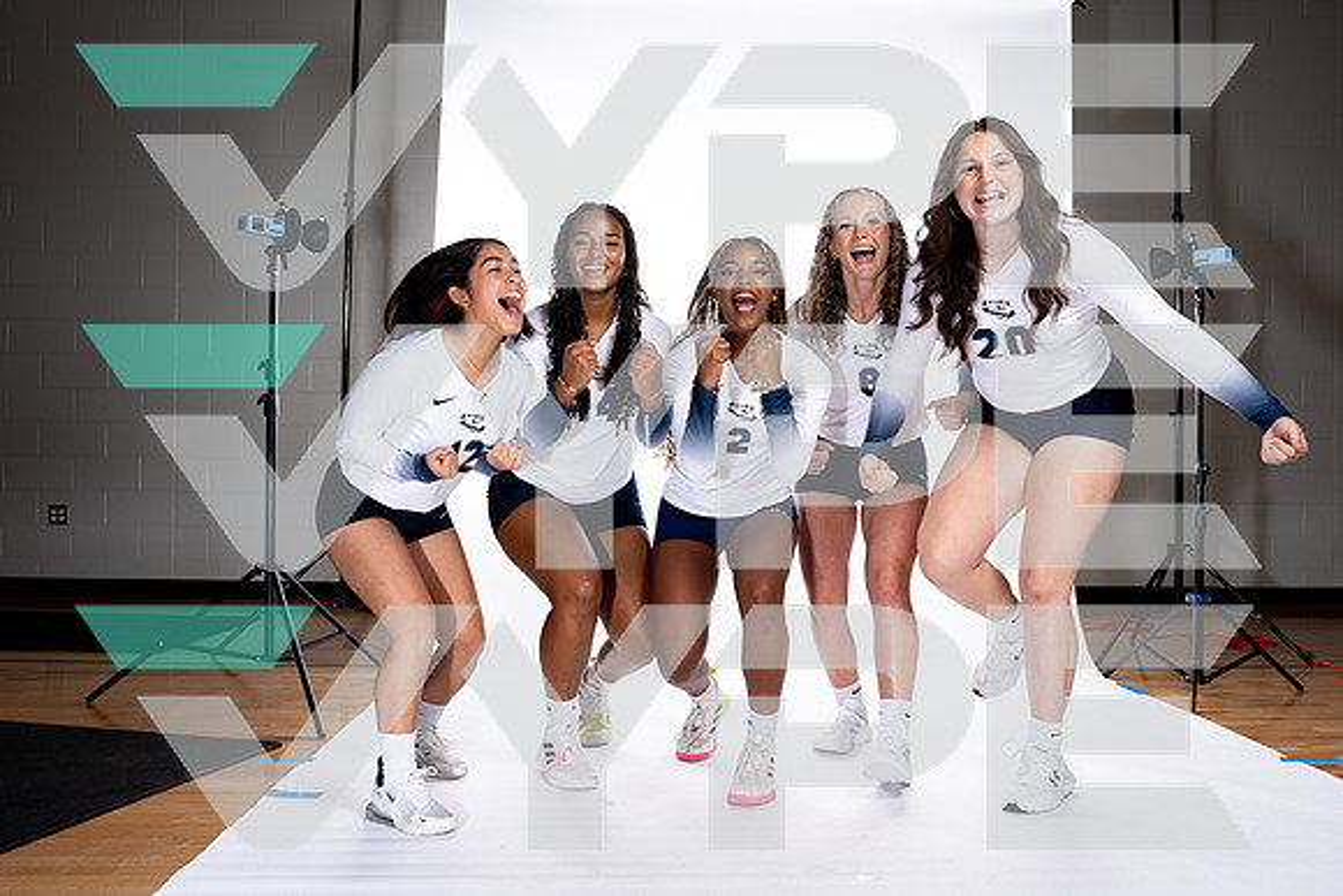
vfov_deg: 41.0
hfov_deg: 58.5
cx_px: 703
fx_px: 1199
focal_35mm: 32
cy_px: 461
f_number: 5.6
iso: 100
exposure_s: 1/250
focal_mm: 30
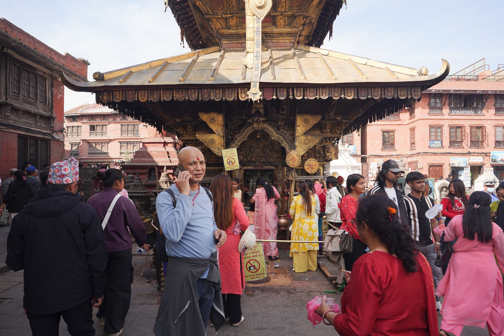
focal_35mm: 24
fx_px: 336
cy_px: 168
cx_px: 252
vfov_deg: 53.1
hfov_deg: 73.7
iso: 100
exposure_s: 1/100
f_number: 9
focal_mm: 24
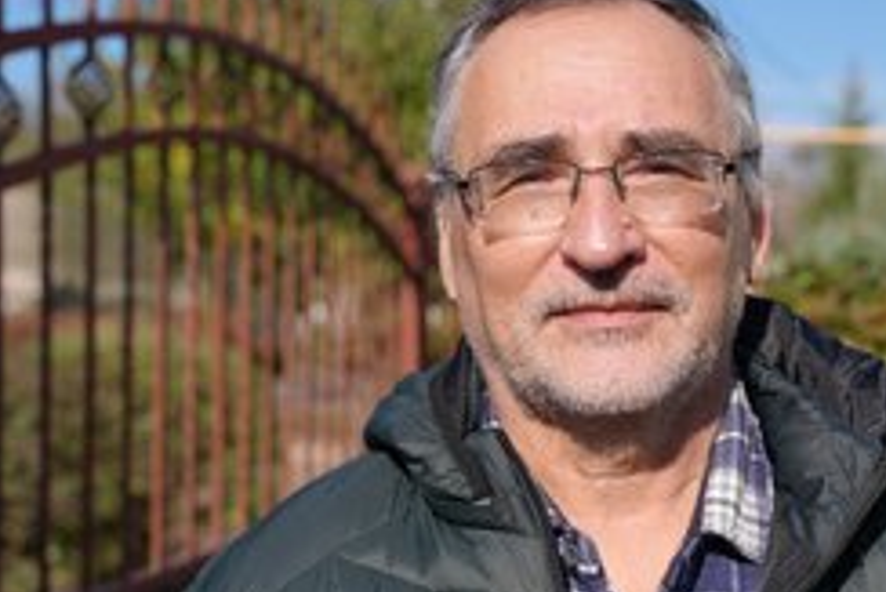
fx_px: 1773
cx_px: 606
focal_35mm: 72
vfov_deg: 18.9
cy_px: 401
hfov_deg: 27.8
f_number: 4.5
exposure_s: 1/800
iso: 80
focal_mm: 44
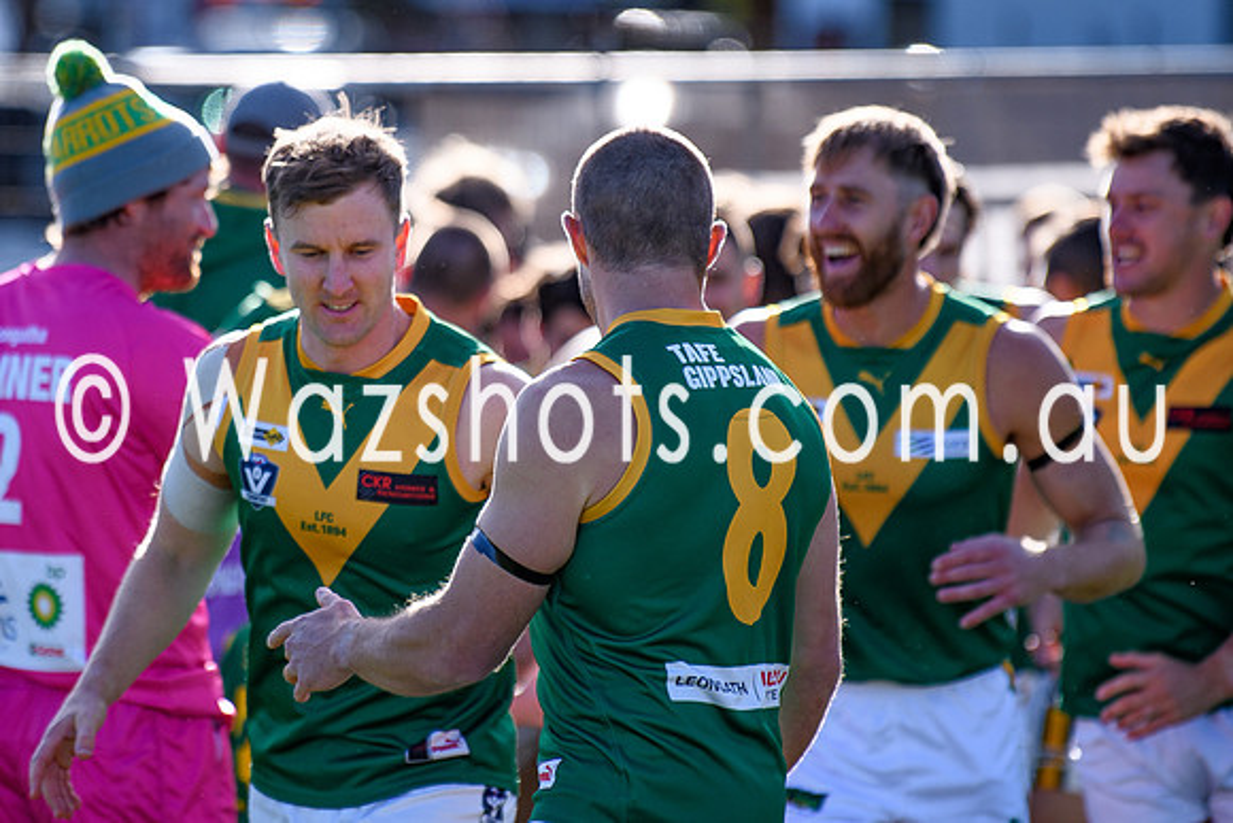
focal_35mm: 383
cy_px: 298
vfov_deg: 3.6
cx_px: 447
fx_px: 13108
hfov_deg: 5.4
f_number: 2.8
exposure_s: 1/1250
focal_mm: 200
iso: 140
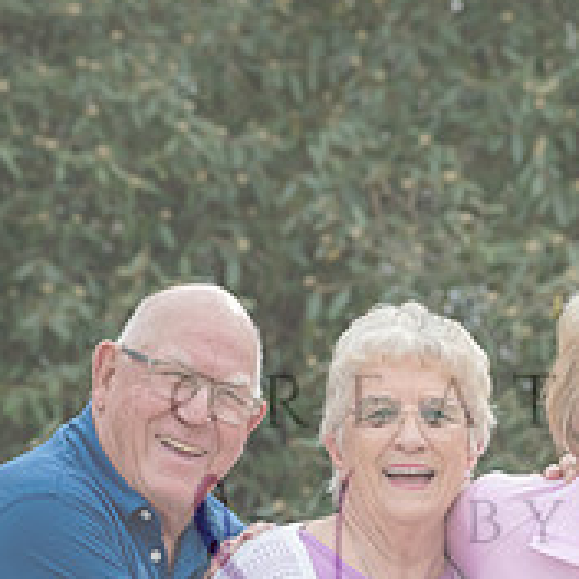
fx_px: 5299
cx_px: 556
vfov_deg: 6.2
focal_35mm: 280
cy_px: 587
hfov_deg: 6.2
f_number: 5.6
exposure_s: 1/640
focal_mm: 100
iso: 400
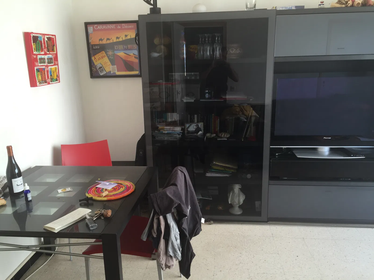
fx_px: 313
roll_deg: +1.5
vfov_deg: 48.2
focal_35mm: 29
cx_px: 187
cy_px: 140
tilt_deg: -14.7
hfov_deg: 61.7
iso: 40
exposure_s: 1/50
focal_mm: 4.15
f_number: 2.2
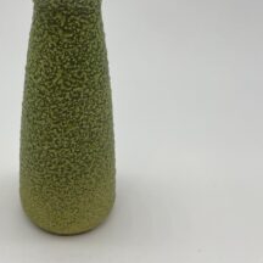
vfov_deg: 36.3
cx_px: 72
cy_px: 80
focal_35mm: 46
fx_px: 395
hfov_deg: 36.1
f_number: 1.6
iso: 40
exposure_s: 1/277
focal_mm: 4.2
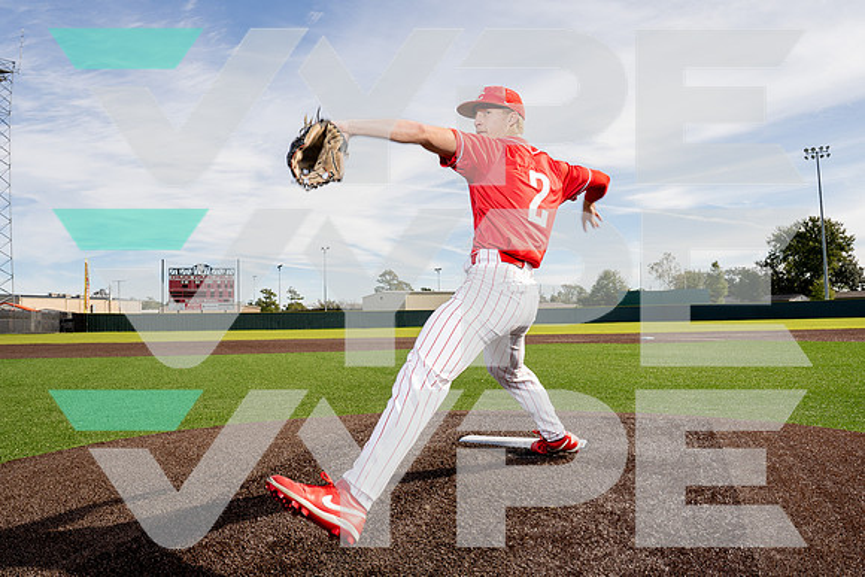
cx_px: 432
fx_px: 575
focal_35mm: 24
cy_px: 288
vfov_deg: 53.3
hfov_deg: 73.9
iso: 160
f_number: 8
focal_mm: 20
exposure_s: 1/250
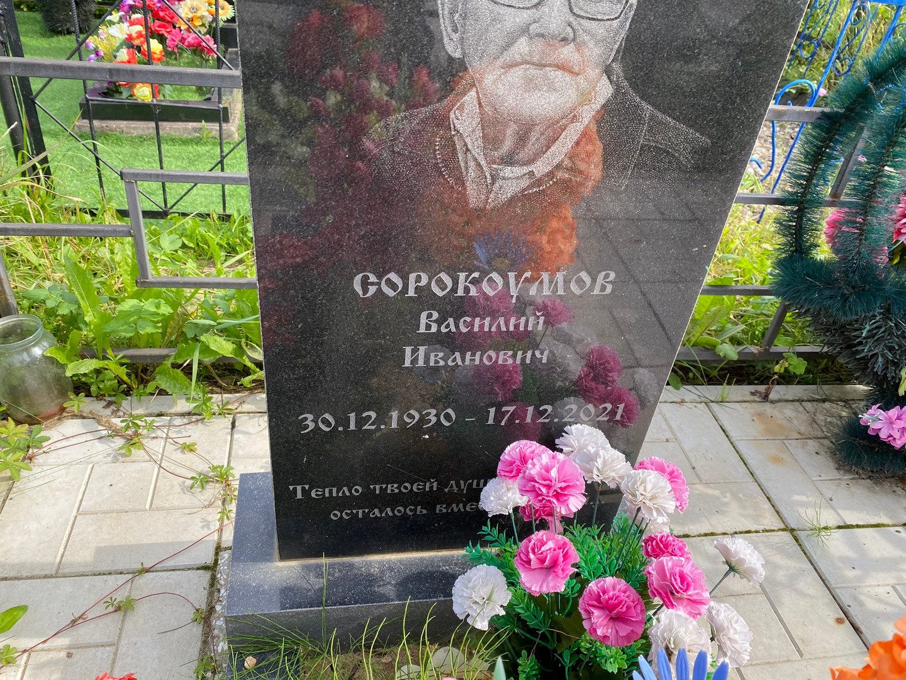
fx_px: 680
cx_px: 453
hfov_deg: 67.3
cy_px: 340
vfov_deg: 53.1
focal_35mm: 26
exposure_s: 1/349
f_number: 1.8
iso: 32
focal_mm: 4.25
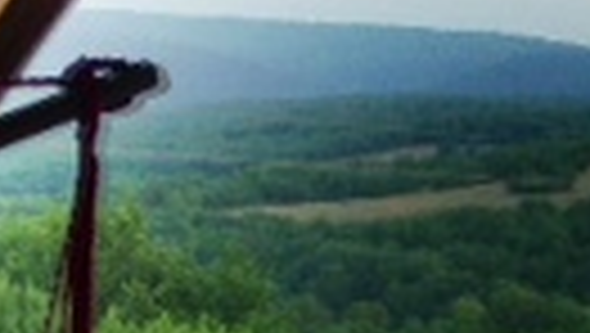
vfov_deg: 6.9
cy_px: 392
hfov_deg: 11.7
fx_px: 2756
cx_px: 892
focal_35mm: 176
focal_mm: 4.13
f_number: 2.4
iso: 50
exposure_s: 1/239
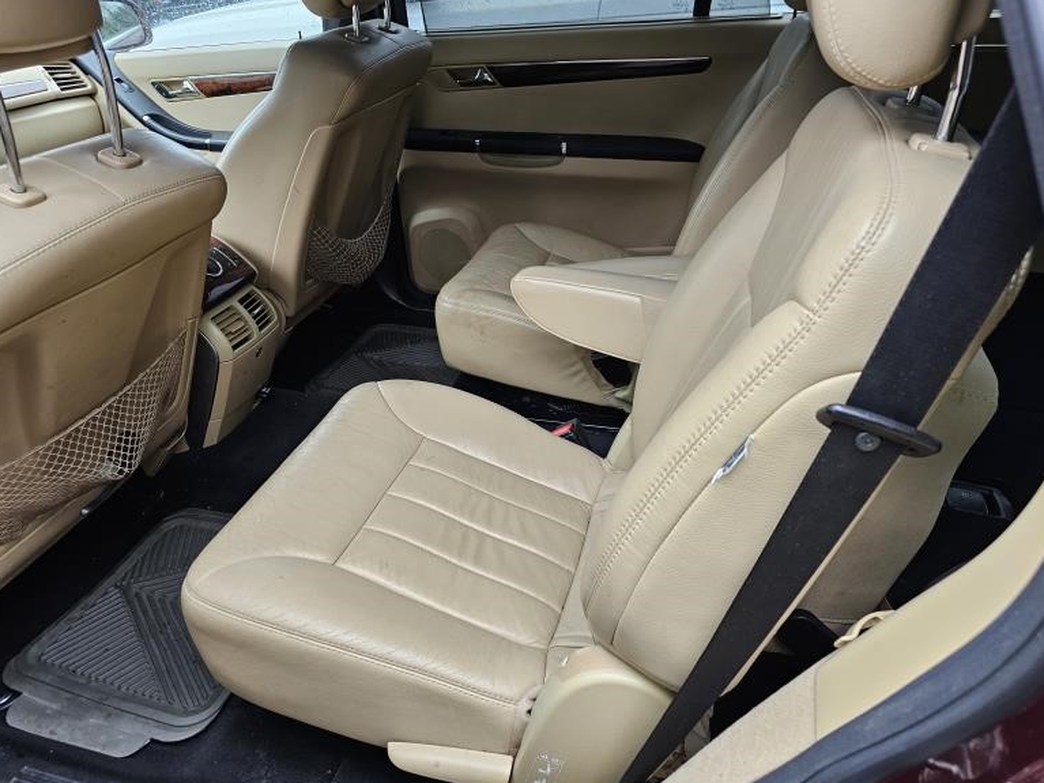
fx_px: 724
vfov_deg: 56.8
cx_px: 536
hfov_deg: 71.6
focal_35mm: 24
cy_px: 396
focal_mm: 6.3
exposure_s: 1/180
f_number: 1.7
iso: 160
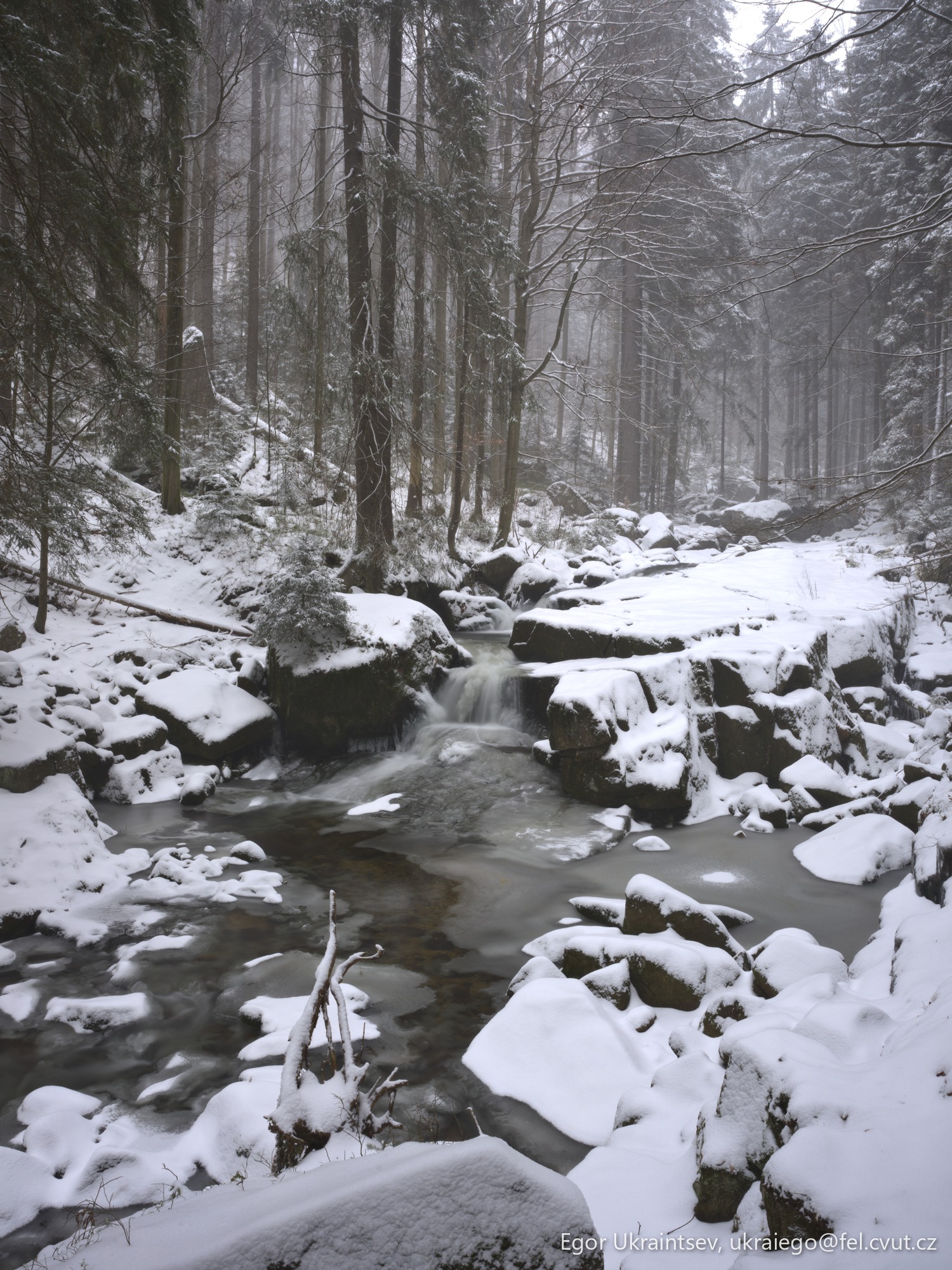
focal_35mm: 28
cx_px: 476
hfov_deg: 49.7
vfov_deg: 63.4
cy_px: 635
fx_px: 1027
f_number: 32
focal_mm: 35
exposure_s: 3.7
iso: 100
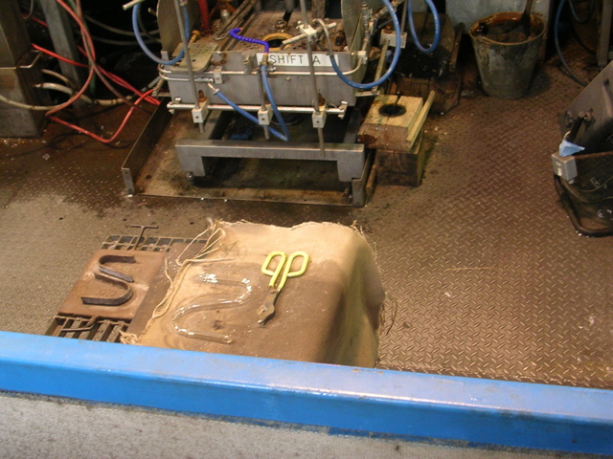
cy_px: 230
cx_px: 306
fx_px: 939
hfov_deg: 36.2
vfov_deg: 27.5
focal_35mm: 53
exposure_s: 1/4.5
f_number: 3.2
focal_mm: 8
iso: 100
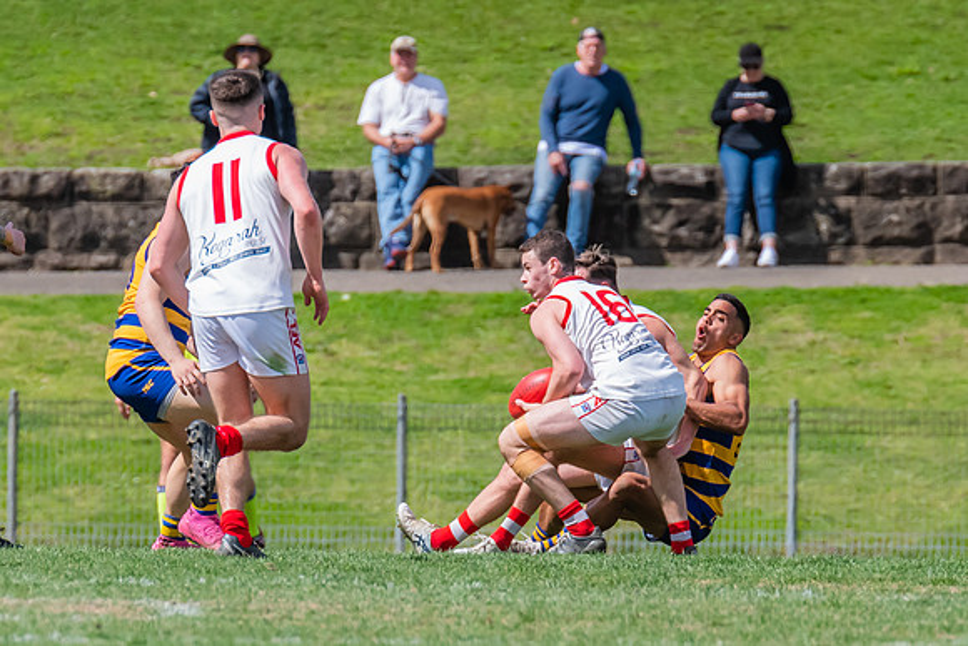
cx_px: 542
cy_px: 337
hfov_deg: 2.2
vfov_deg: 1.5
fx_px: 25261
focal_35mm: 939
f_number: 8
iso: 800
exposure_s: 1/1600
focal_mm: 420
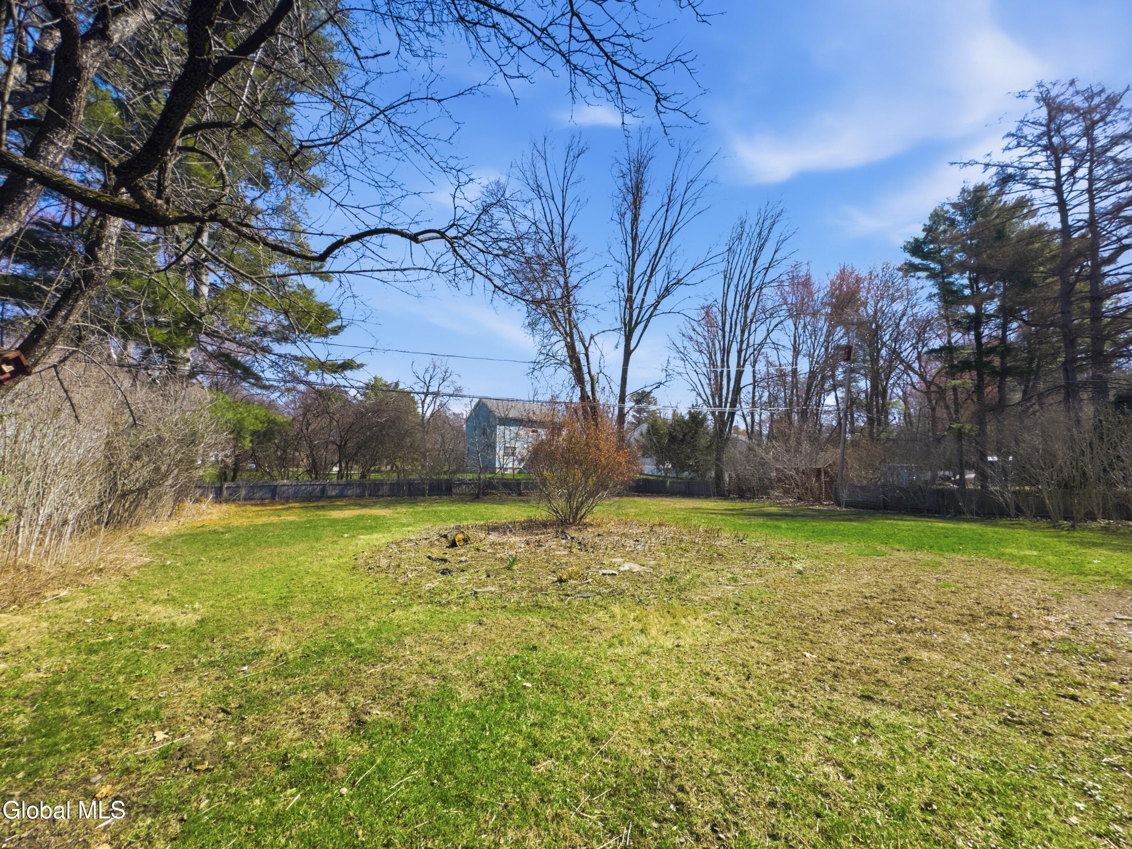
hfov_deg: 102.1
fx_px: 458
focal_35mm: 14
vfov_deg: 85.7
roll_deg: -0.7
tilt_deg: +5.5
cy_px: 424
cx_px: 566
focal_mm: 2.2
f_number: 2.2
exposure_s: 1/1126
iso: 40
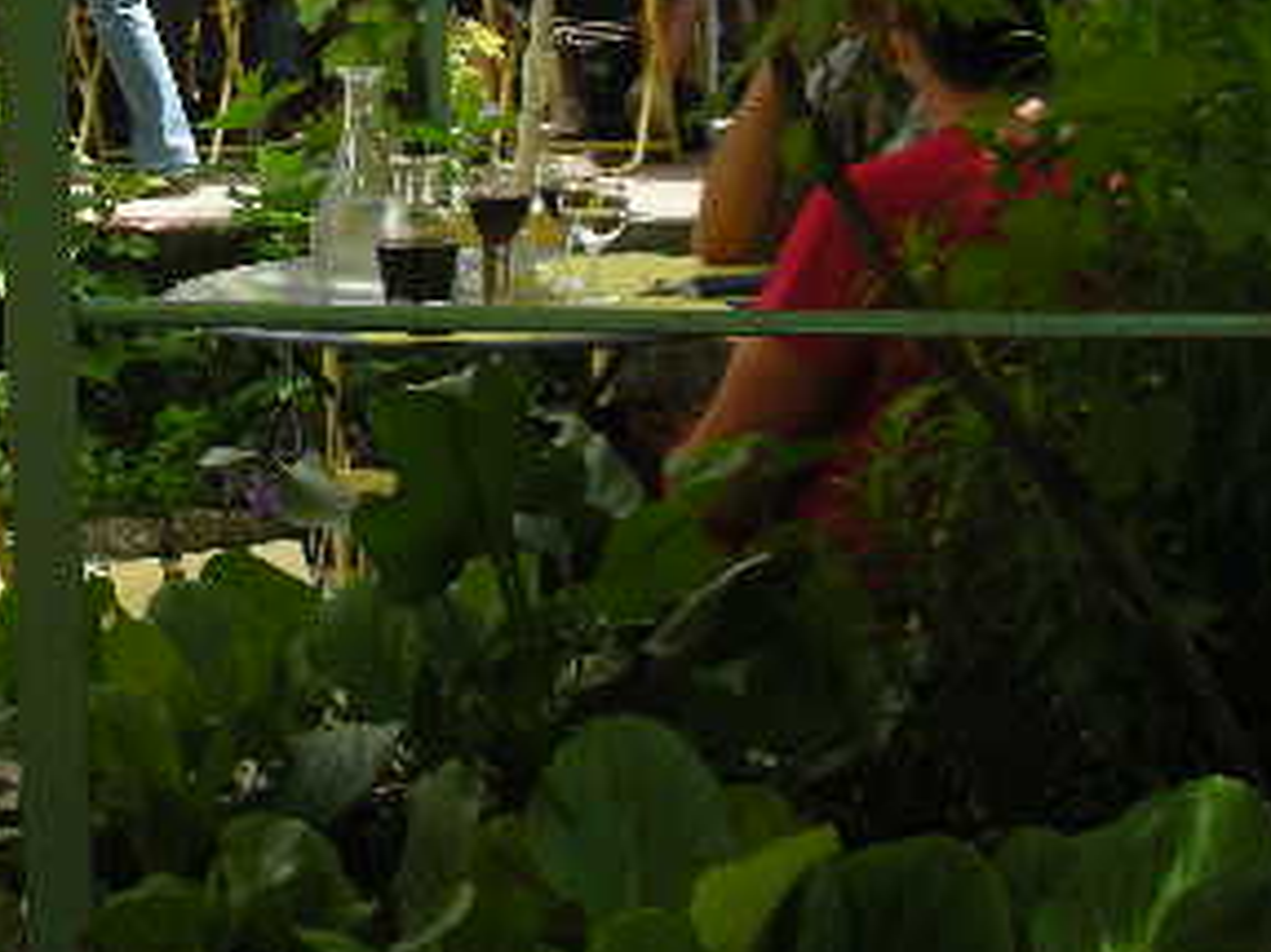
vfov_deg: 18.4
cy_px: -13
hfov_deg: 24.0
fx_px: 2863
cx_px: 18
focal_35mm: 78
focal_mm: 5.8
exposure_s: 1/243
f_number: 3
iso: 50
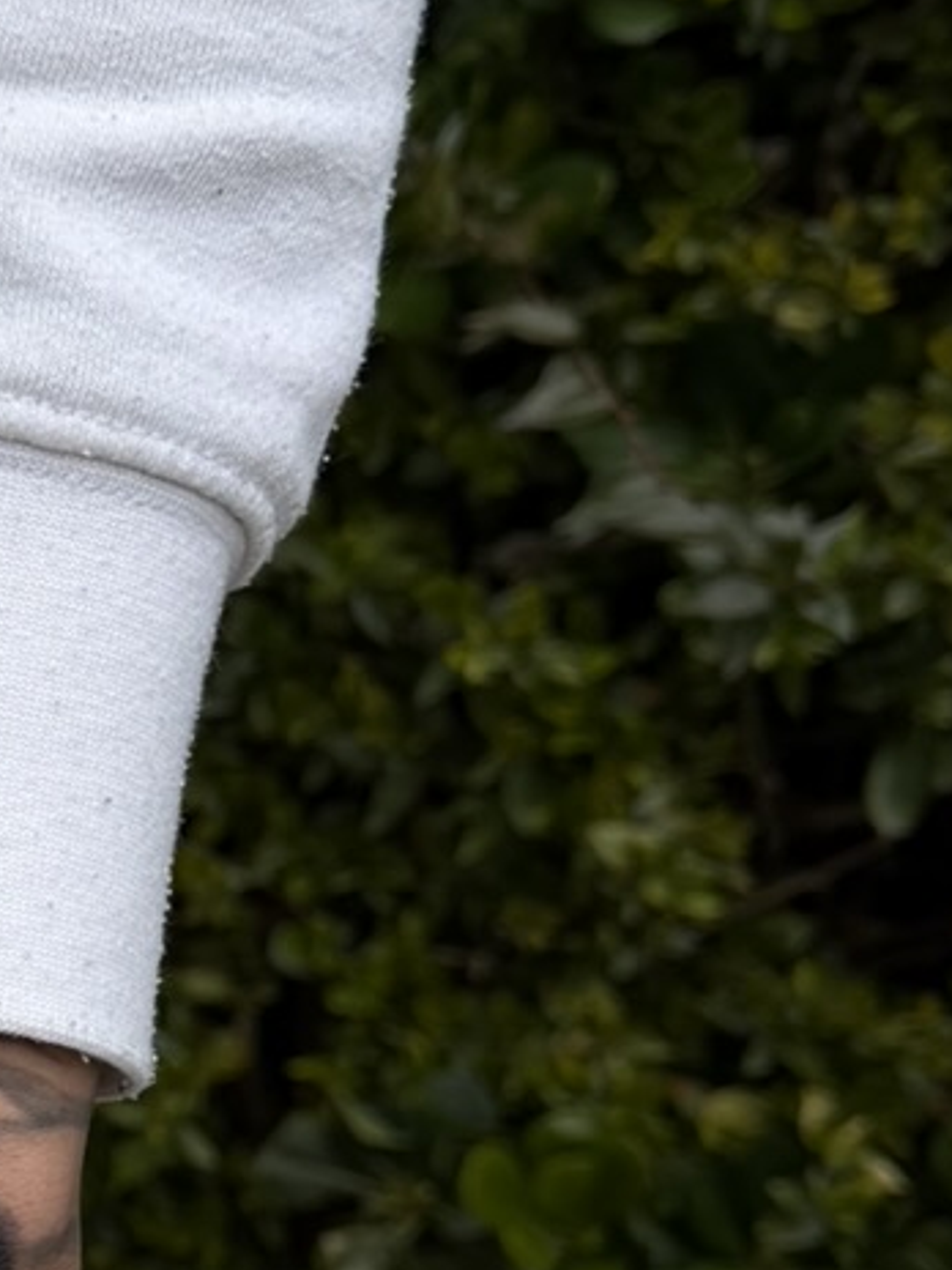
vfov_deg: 18.5
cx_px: -785
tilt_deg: -26.9
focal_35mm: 106
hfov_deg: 12.7
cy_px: 892
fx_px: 3887
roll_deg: -8.4
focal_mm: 6.76
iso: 80
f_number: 1.78
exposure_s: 1/1437
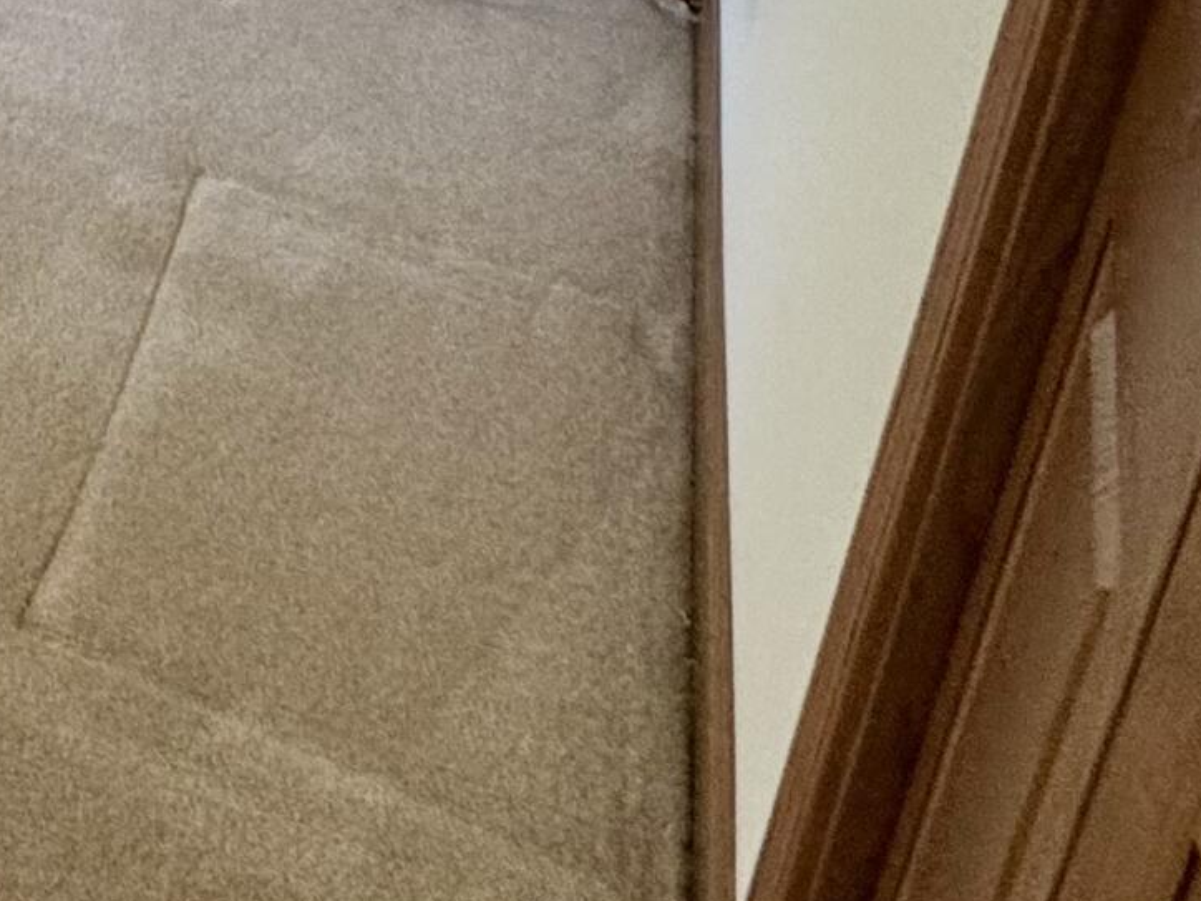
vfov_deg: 21.1
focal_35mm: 58
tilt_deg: -16.8
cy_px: -476
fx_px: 2012
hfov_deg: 21.3
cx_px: -984
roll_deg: +1.1
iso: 200
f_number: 2.2
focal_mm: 2.22
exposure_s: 1/120
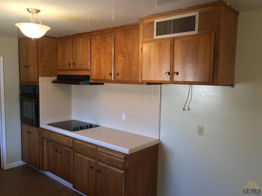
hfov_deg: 61.7
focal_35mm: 29
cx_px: 131
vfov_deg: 48.2
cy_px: 98
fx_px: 219
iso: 64
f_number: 2.2
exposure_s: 1/30
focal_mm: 4.15
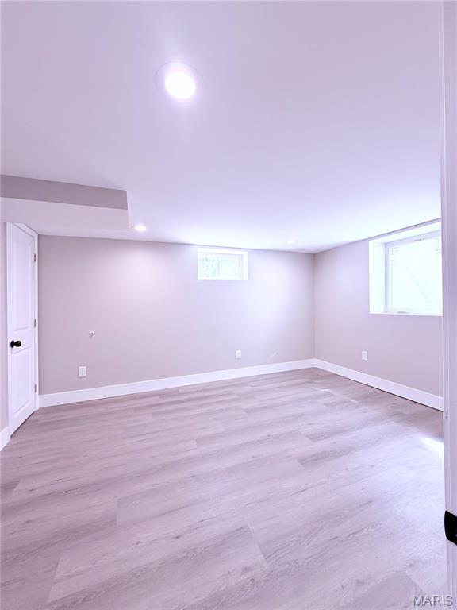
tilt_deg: +0.7
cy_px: 305
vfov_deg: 102.1
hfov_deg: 85.7
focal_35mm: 14
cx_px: 228
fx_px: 246
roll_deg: +0.6
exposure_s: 1/120
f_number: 2.2
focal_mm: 2.22
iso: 160
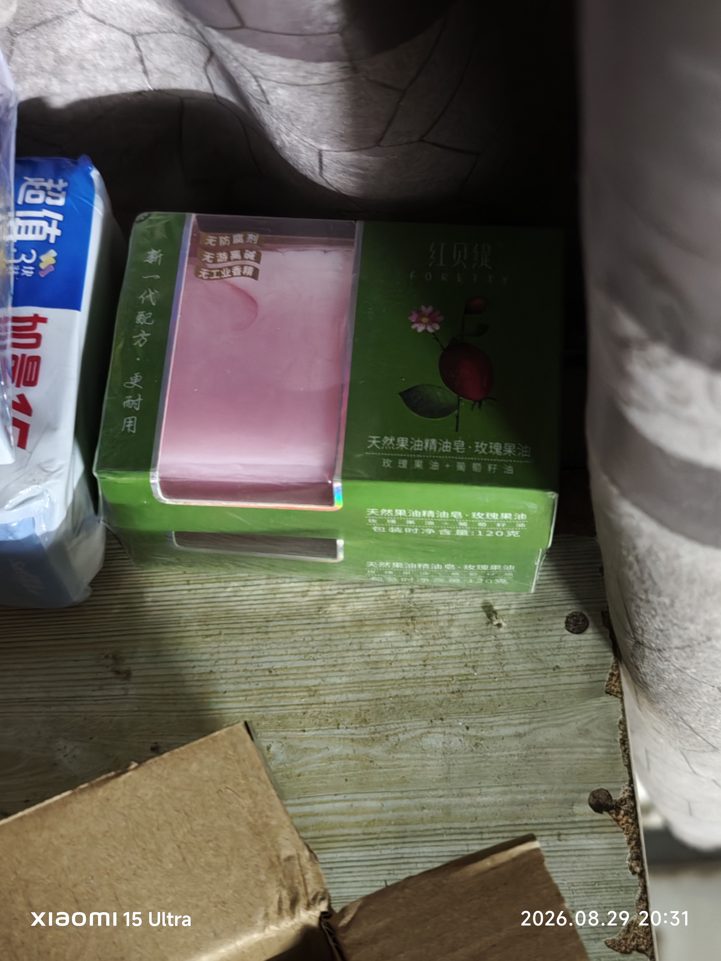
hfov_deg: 27.5
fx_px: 1472
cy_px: 480
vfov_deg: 36.2
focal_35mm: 53
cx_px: 360
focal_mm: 8.72
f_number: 1.63
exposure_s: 1/14.3
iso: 8000
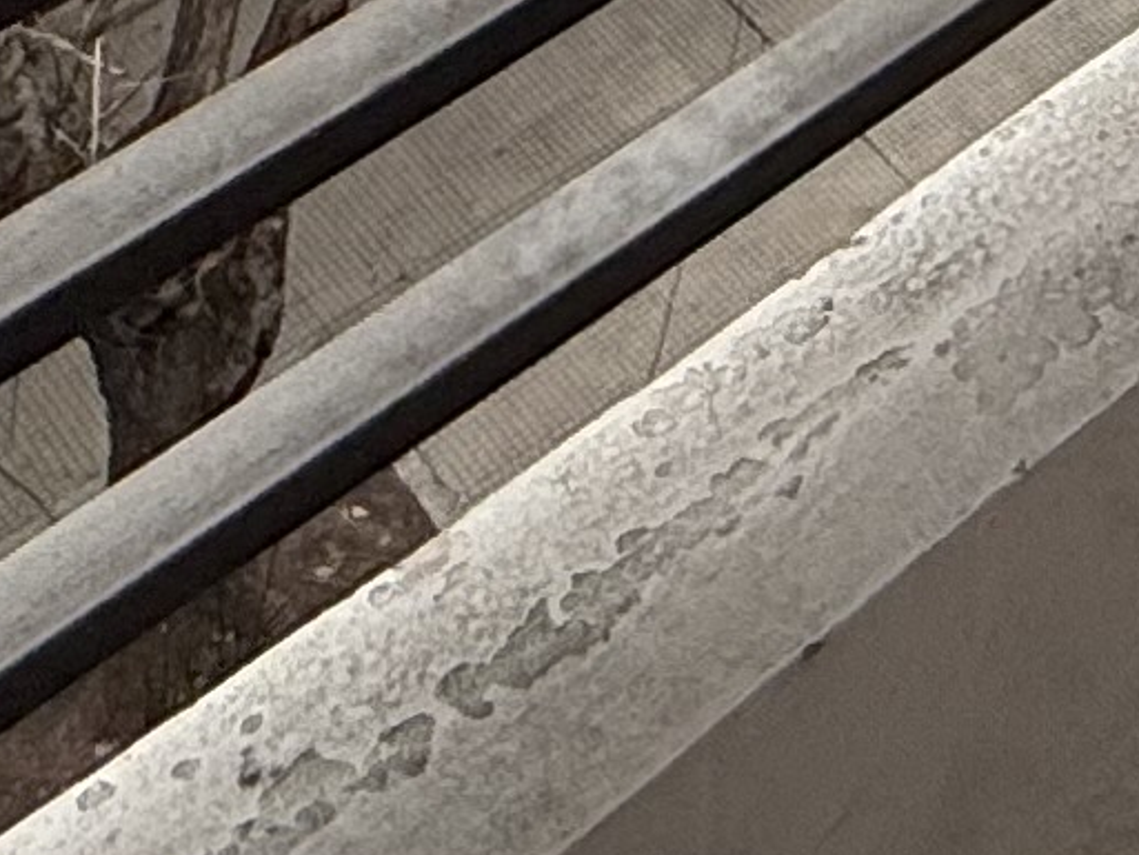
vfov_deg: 8.3
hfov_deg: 16.8
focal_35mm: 110
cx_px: 1508
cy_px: -2474
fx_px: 3620
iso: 50
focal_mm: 2.22
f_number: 2.2
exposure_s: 1/742
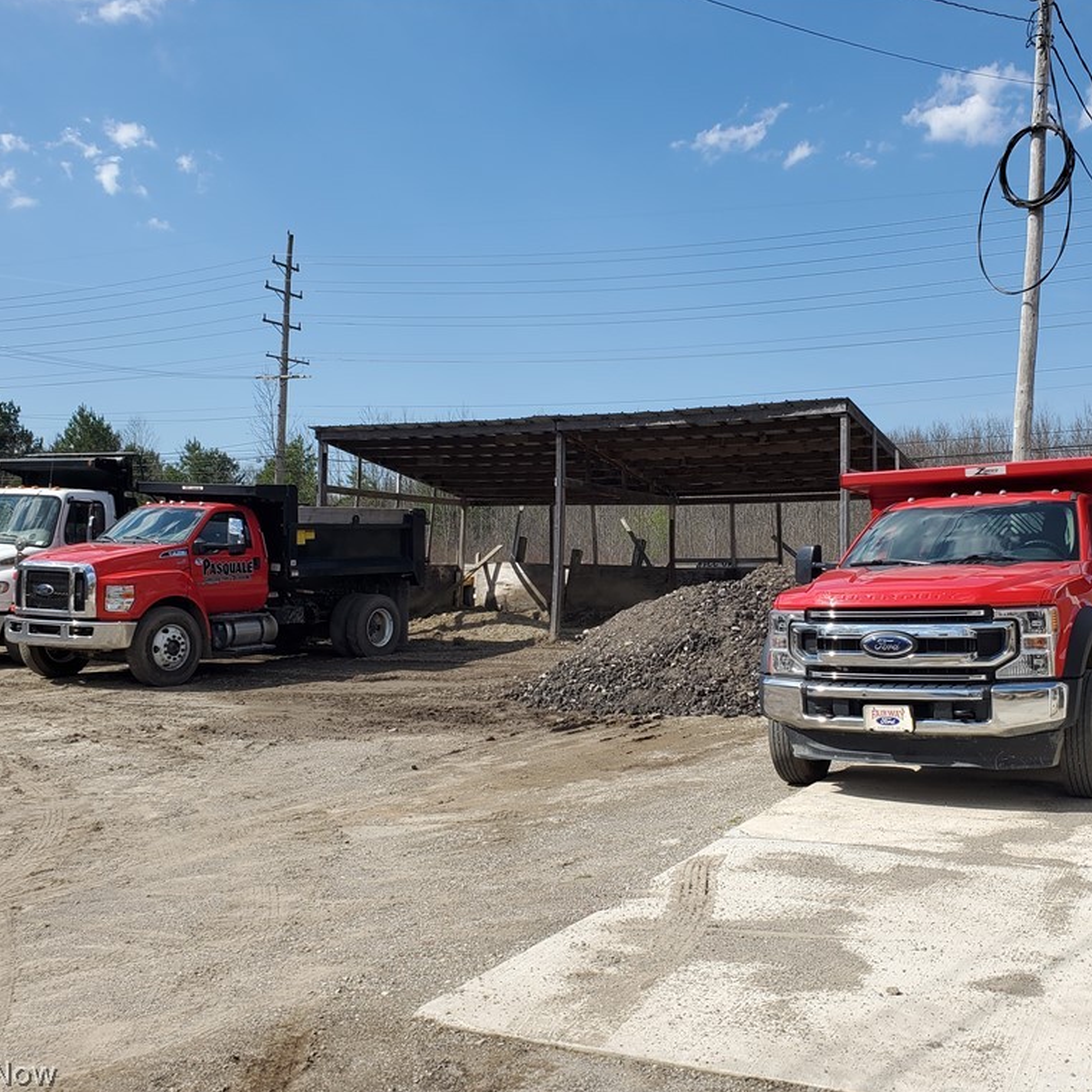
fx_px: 1106
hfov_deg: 52.3
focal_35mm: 31
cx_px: 643
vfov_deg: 52.5
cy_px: 544
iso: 50
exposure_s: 1/1951
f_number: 2.4
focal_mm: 4.3
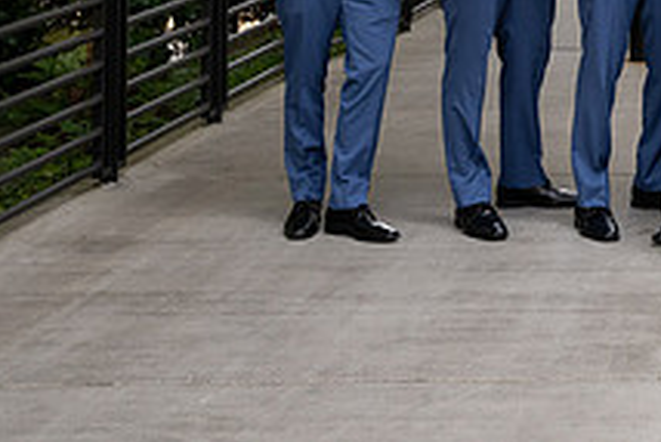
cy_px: -150
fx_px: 2186
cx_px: 834
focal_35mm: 119
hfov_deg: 16.4
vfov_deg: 11.2
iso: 1600
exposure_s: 1/400
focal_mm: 44
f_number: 5.6
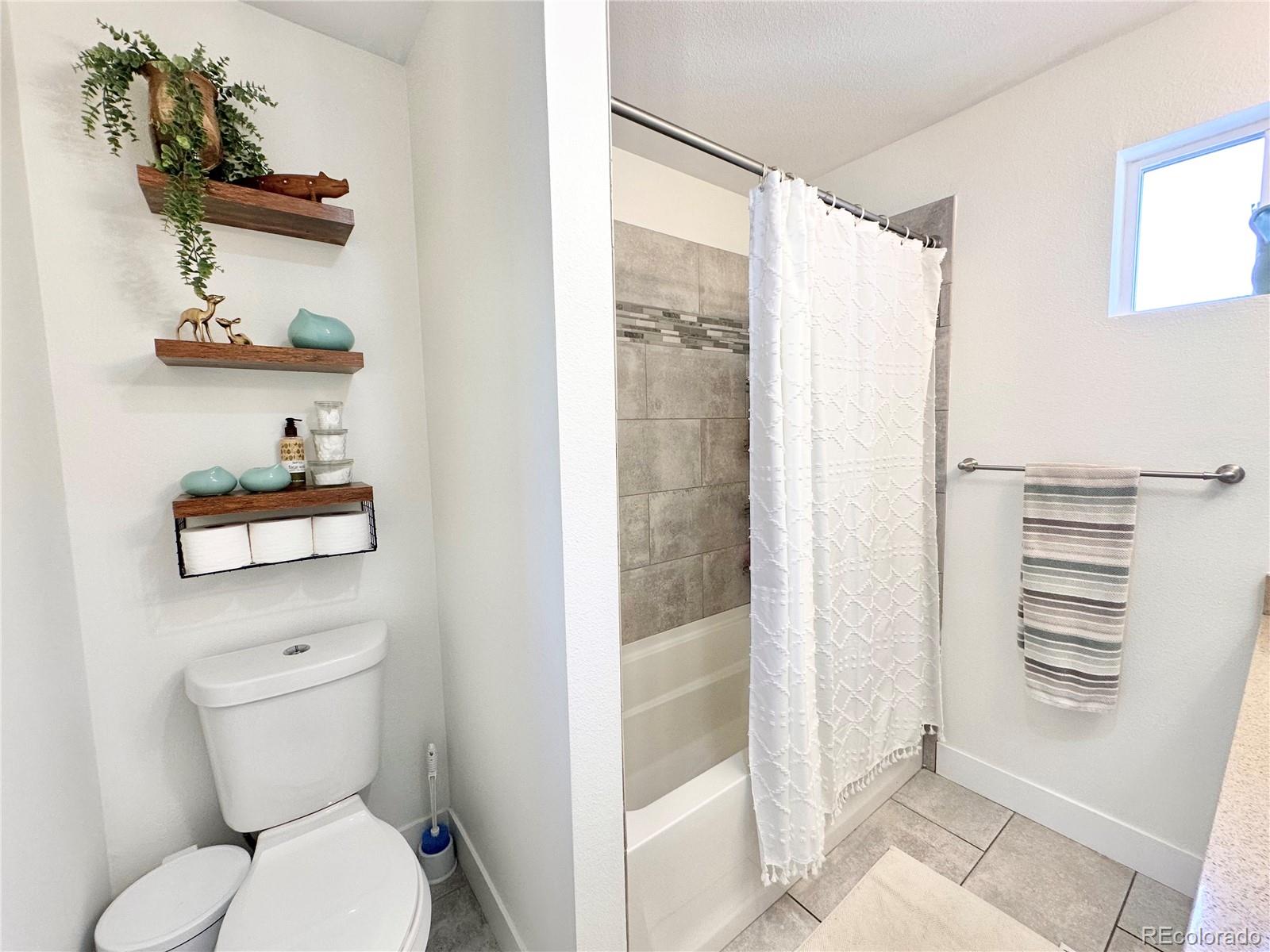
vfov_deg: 85.7
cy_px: 476
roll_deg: +0.6
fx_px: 514
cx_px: 635
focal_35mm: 14
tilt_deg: -4.5
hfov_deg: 102.1
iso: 100
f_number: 2.2
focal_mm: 2.22
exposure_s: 1/120
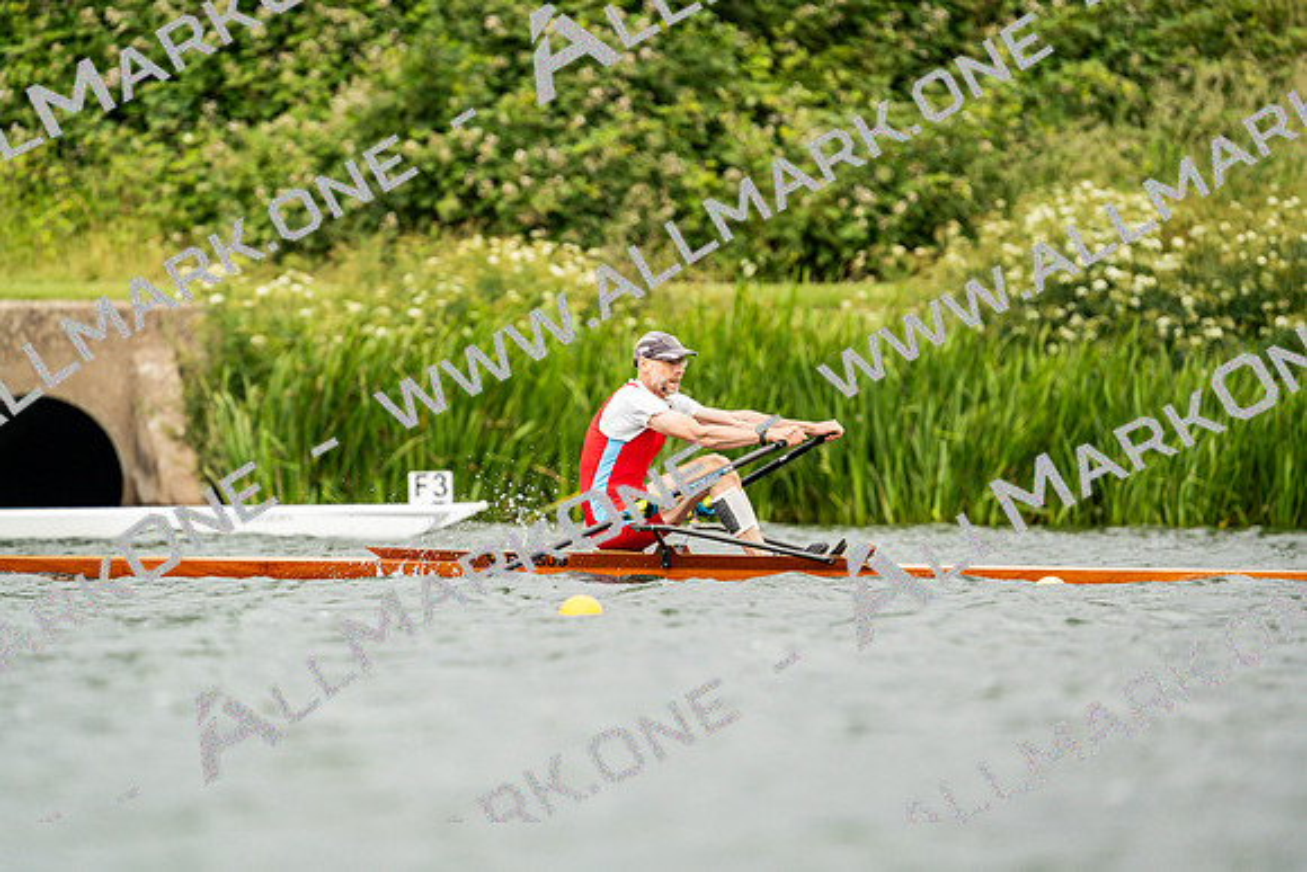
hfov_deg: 3.4
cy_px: 436
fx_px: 21787
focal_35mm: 600
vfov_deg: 2.3
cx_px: 654
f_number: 6.3
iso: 800
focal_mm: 600
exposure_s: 1/2000
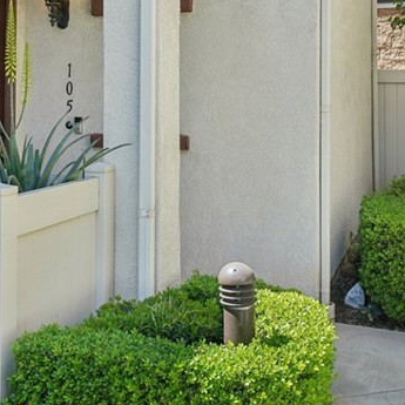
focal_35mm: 53
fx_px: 702
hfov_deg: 31.7
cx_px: 108
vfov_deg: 31.6
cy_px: 99
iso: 100
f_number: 8
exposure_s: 1/100
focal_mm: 21
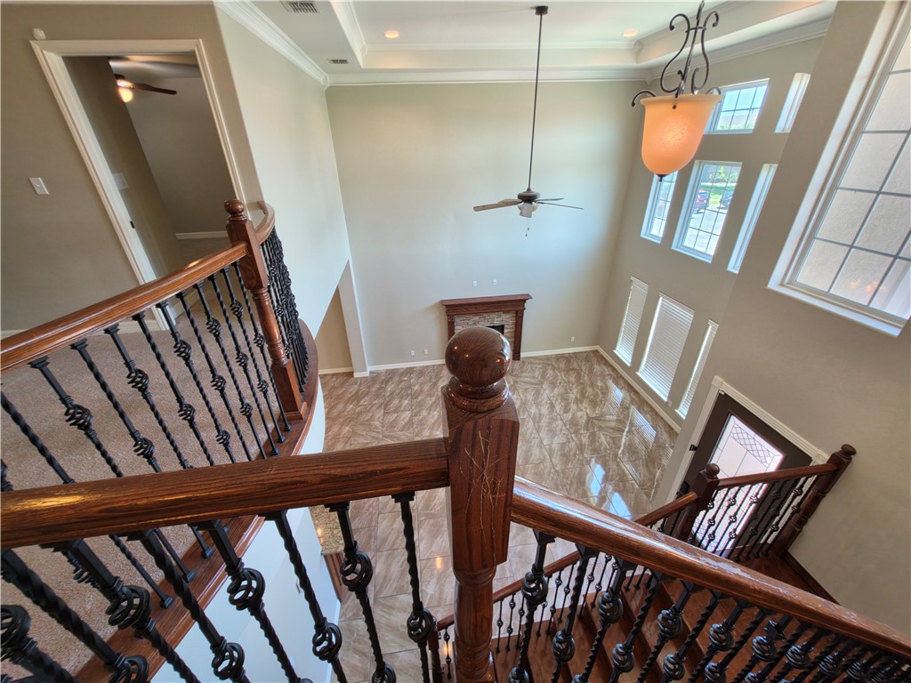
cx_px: 456
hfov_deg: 106.2
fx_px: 342
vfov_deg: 89.9
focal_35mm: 13
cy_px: 342
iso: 160
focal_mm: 2.2
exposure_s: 1/120
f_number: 1.9
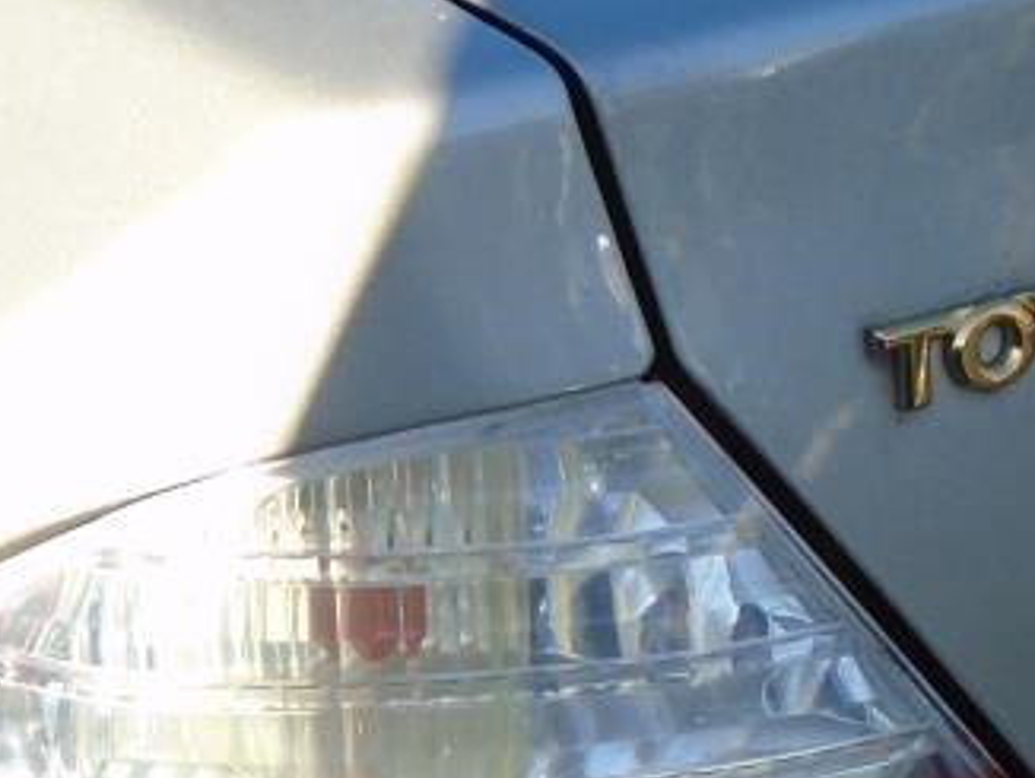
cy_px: 886
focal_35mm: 102
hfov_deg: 19.2
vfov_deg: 14.2
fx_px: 3052
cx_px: 330
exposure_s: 1/500
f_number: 3.2
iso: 100
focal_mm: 4.6
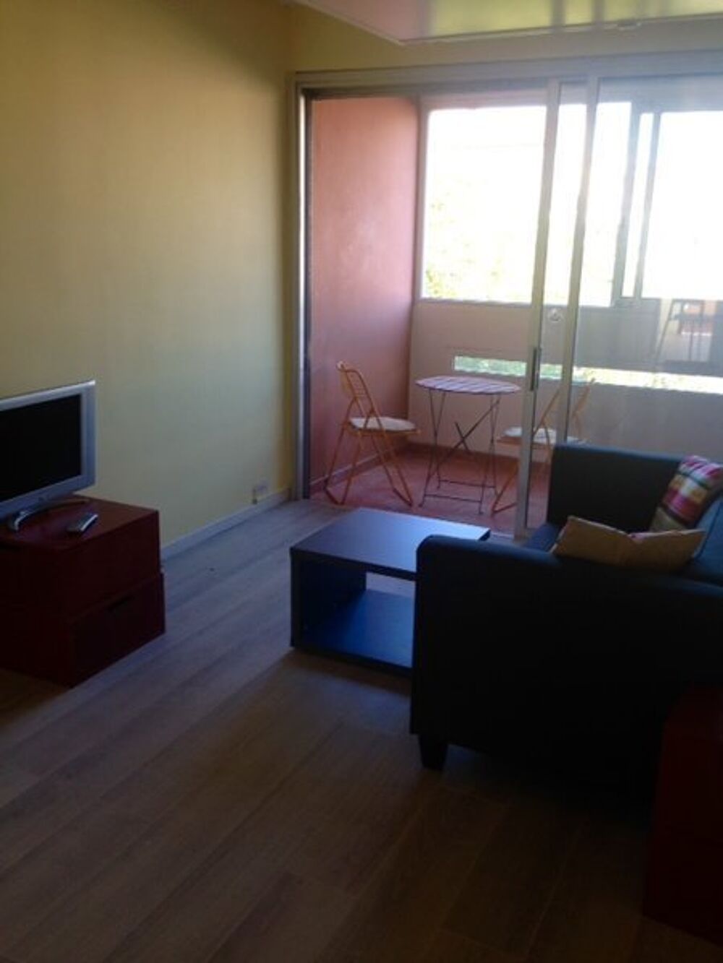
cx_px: 362
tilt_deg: -15.1
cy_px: 482
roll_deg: -1.0
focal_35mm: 33
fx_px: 919
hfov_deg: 43.0
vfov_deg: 55.3
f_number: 2.4
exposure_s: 1/40
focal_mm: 4.12
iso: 50
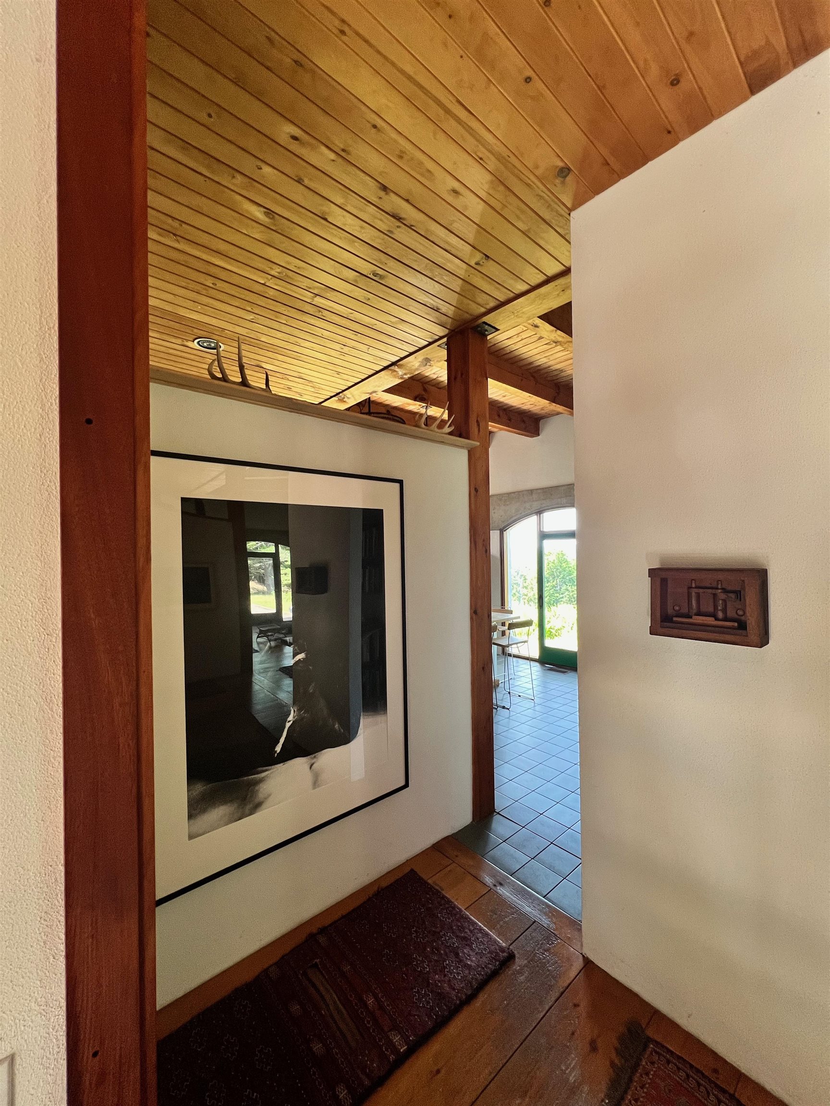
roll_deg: -0.2
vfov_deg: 106.2
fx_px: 416
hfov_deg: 89.9
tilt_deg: -0.9
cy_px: 553
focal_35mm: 13
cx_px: 415
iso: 250
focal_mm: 1.57
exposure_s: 1/85
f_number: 1.8
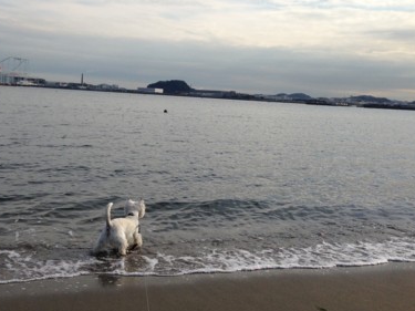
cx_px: 189
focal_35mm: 44
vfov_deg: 32.9
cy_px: 154
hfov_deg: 42.9
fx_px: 527
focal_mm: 4.12
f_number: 2.4
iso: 50
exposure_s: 1/2710
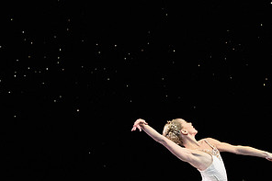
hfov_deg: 3.3
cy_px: 148
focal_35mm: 629
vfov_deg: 2.2
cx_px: 266
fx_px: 4750
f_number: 11
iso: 20000
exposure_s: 1/400
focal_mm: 321
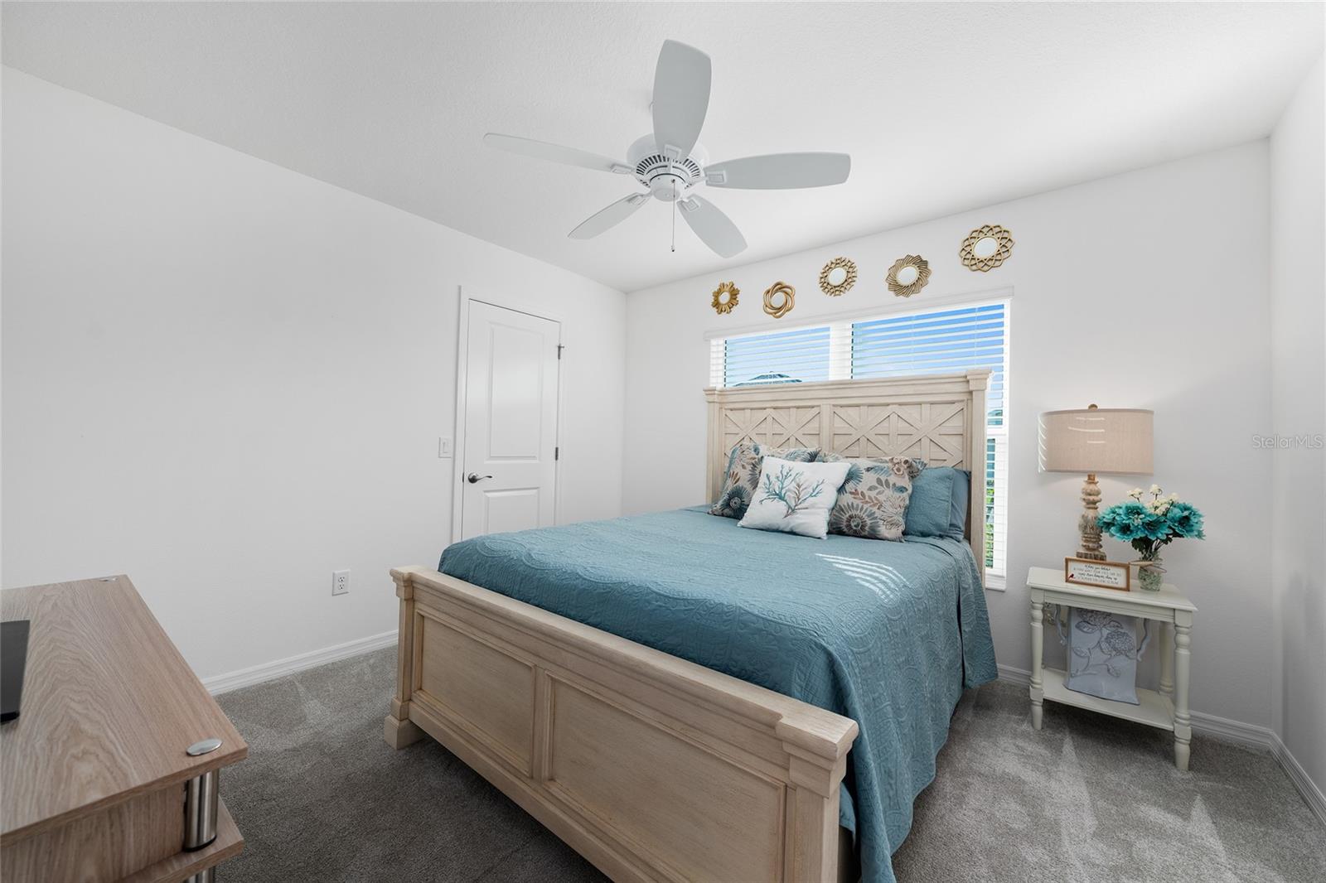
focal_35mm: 14
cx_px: 663
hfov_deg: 104.3
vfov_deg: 81.2
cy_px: 442
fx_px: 516
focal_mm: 14
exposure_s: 1/15
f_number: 6.3
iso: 100
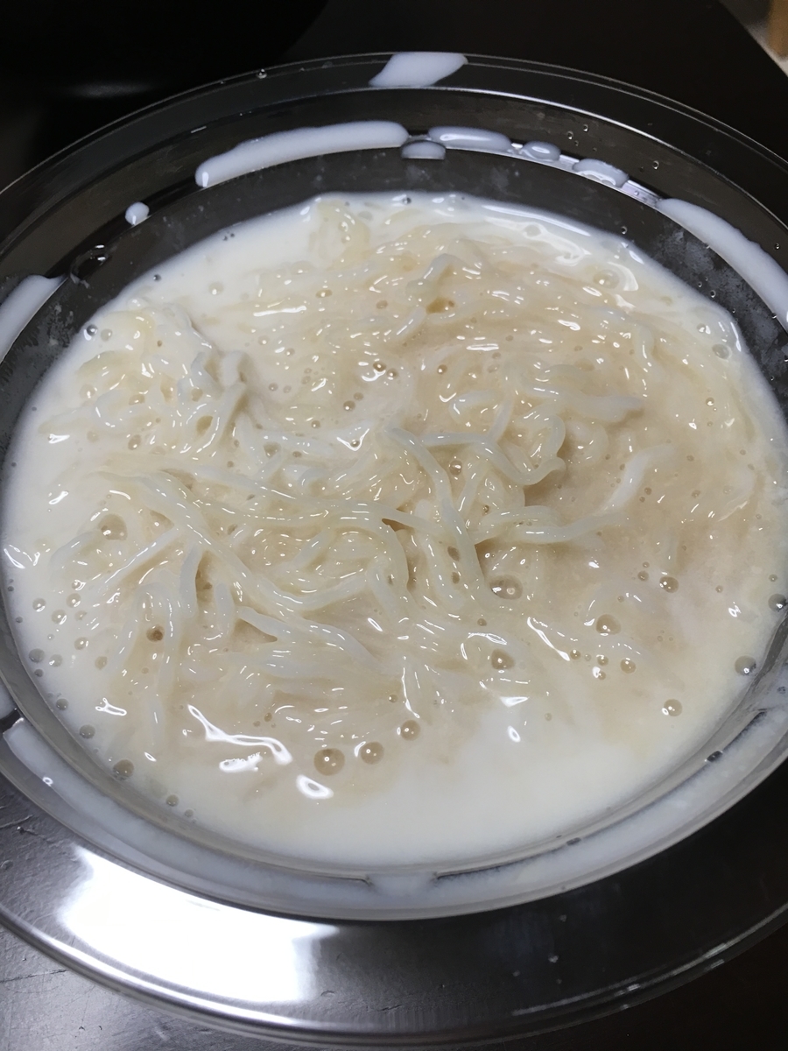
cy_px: 526
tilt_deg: -58.9
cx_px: 394
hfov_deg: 48.2
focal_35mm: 29
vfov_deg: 61.7
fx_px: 880
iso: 25
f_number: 2.2
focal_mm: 4.15
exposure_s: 1/15
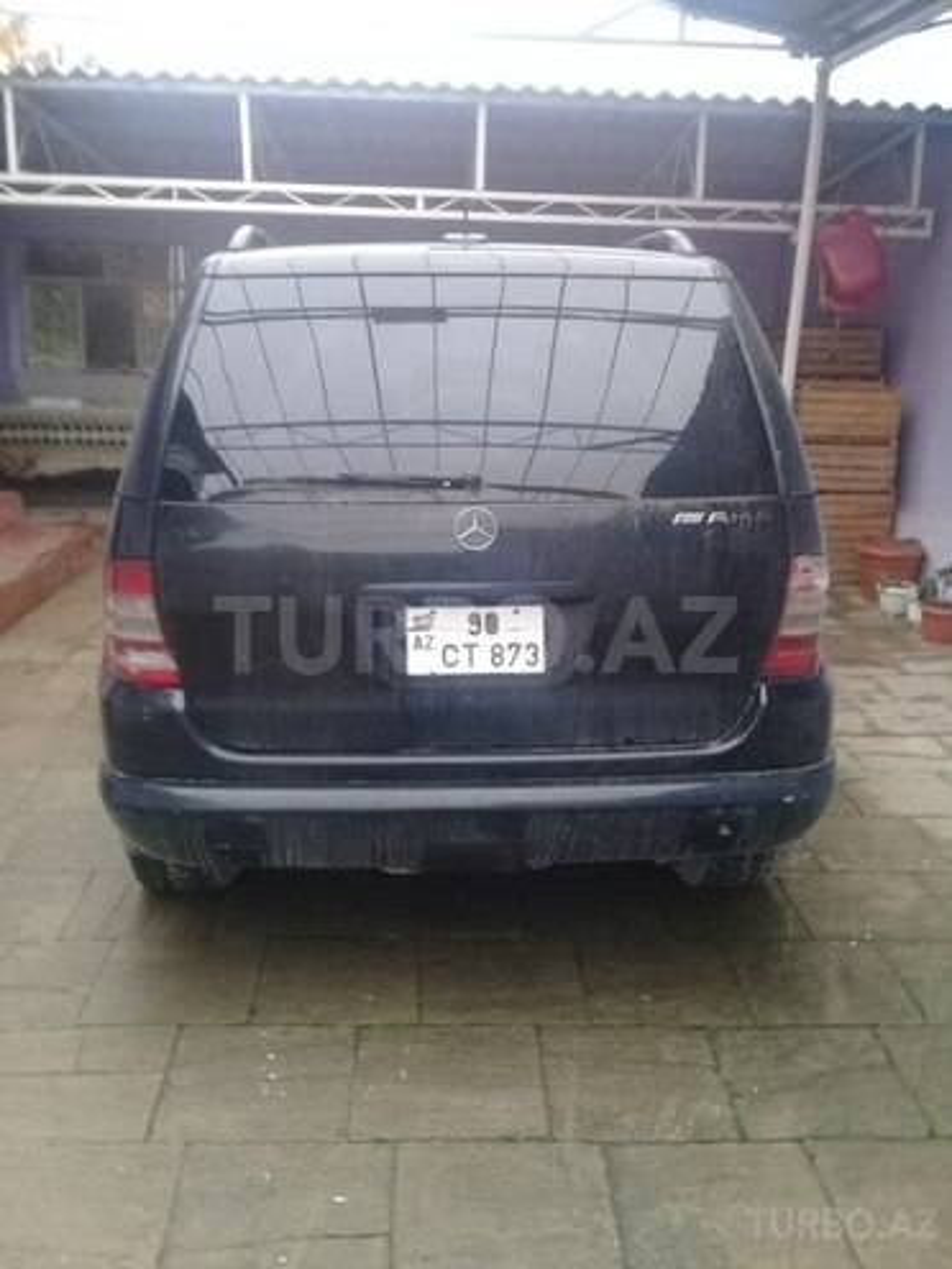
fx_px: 1137
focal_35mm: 31
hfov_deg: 45.4
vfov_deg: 58.4
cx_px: 476
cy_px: 634
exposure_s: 1/33
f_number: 2.2
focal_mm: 3.3
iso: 80
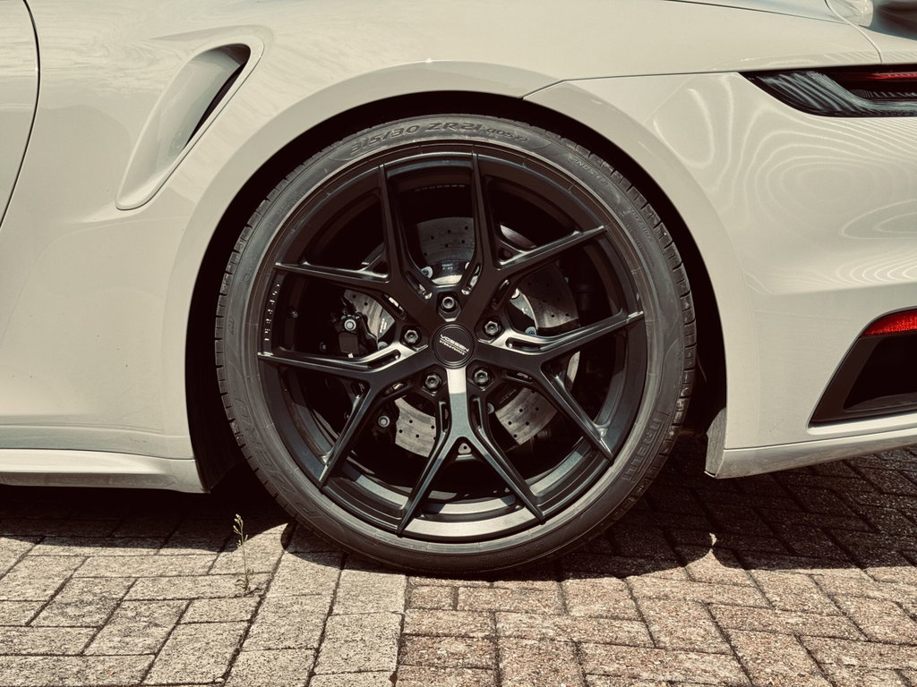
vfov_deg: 30.3
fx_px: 1272
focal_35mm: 48
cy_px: 344
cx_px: 458
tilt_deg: -8.4
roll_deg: +0.5
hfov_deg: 39.7
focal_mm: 6.76
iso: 64
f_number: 1.78
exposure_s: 1/3610
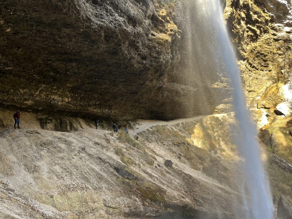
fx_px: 219
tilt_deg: +4.4
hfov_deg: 67.3
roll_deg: +3.5
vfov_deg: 53.1
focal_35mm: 26
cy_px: 110
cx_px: 146
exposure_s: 1/122
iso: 40
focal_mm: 5.1
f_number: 1.6
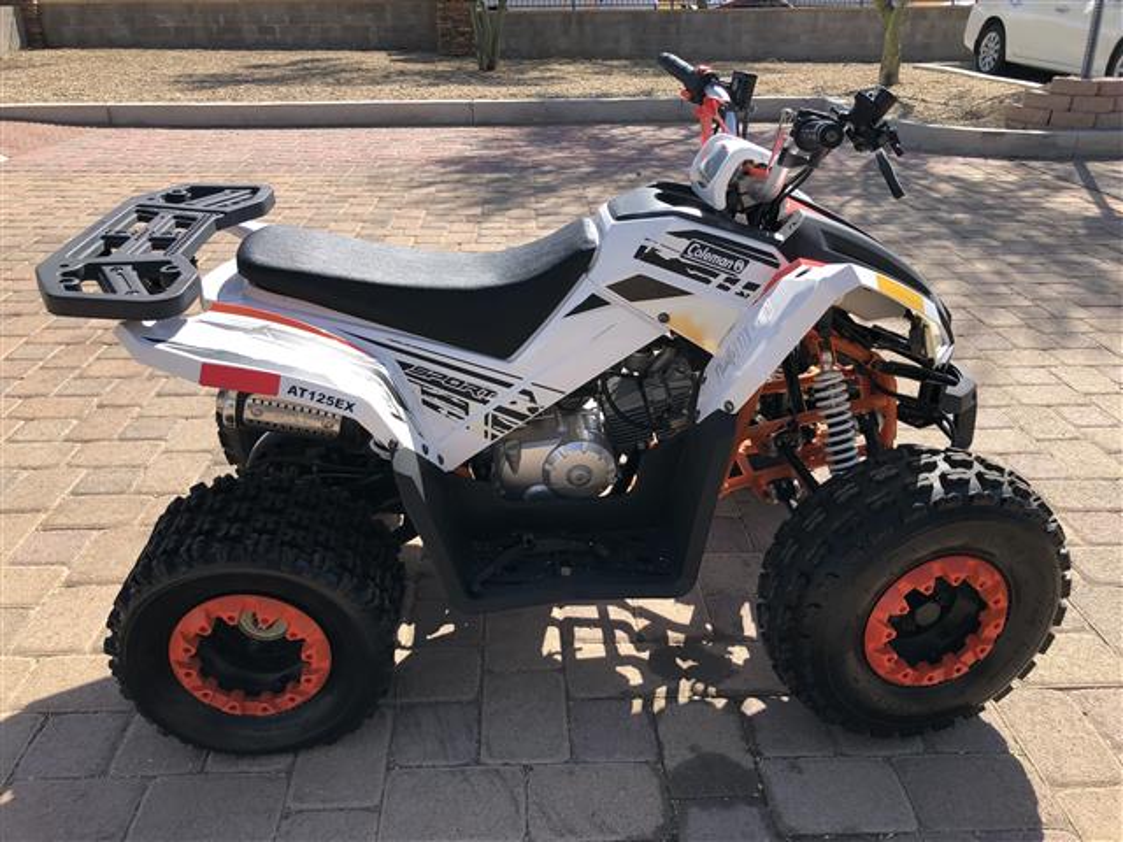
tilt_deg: -25.3
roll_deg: -0.1
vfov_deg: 49.7
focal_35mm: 28
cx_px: 562
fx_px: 908
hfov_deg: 63.4
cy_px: 421
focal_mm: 3.99
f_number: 1.8
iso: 20
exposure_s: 1/1033
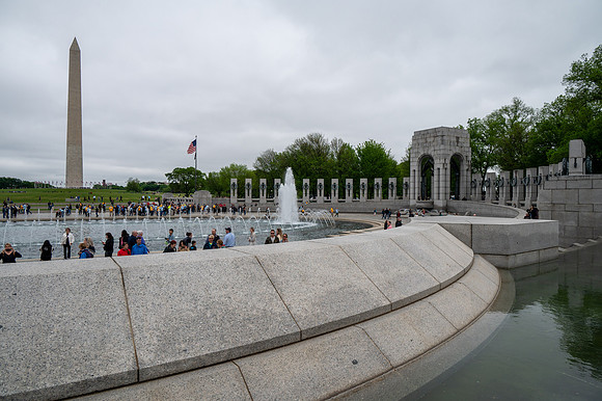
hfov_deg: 73.8
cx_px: 301
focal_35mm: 24
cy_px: 200
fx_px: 401
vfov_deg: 53.1
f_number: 8
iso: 280
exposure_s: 1/640
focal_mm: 24
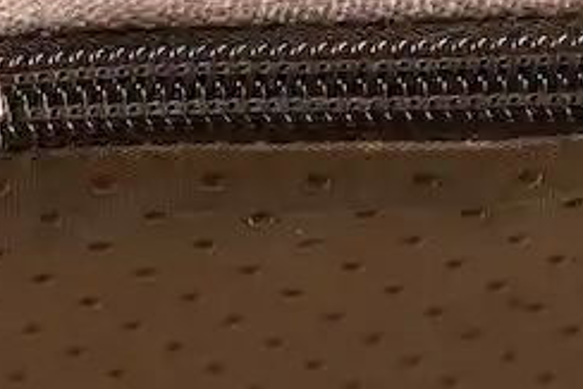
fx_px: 4310
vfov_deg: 5.2
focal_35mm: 266
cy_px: 173
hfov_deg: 7.6
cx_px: -198
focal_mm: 65
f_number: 9
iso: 320
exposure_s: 1/125
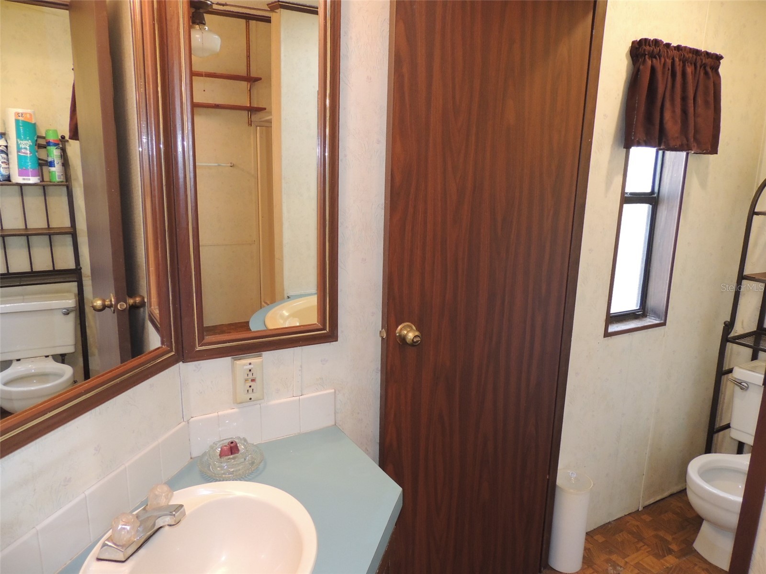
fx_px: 531
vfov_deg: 56.8
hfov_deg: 71.6
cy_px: 287
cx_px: 383
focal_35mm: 24
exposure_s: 1/40
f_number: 3
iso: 360
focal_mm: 4.3
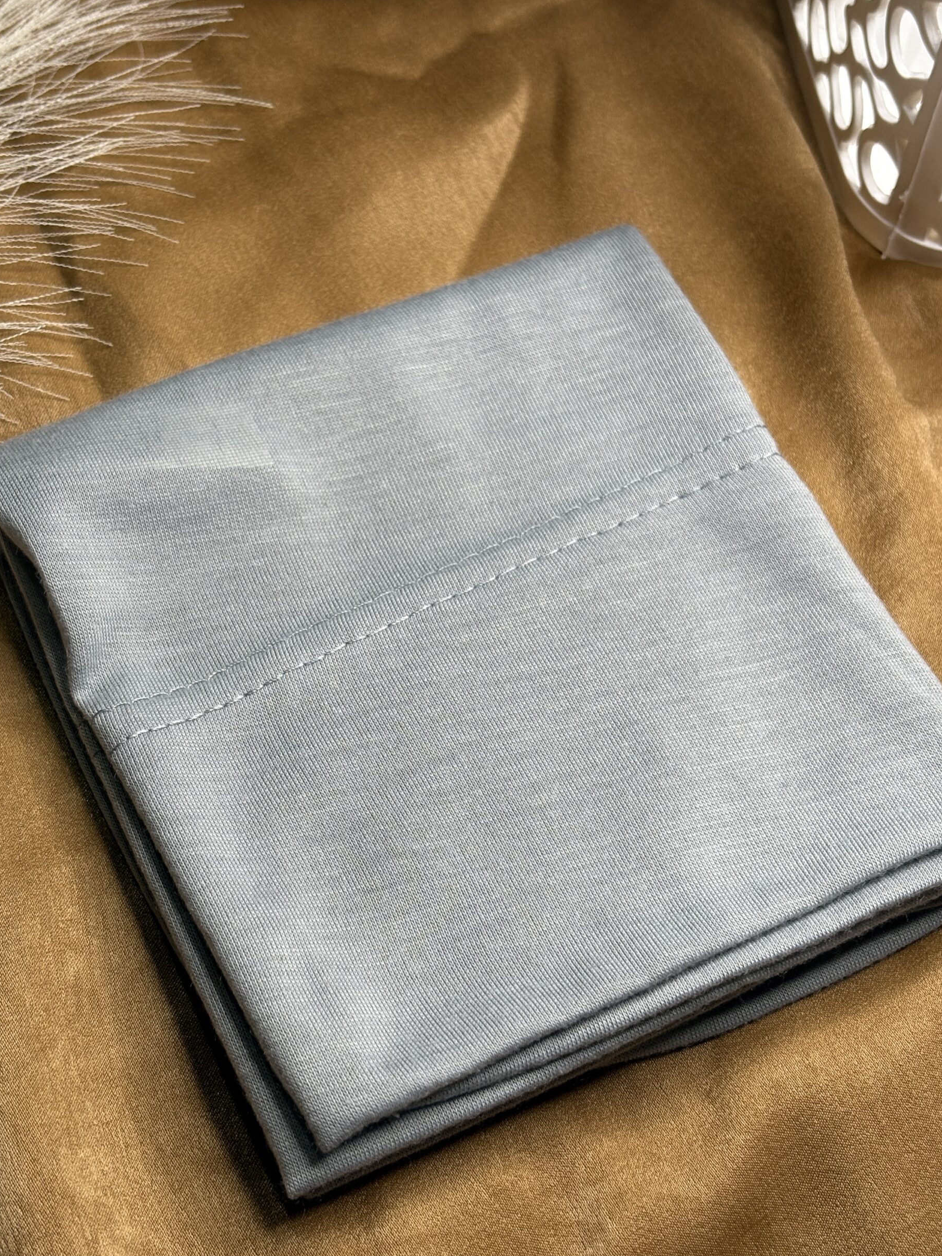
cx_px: 454
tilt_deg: -60.6
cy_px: 647
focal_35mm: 55
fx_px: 1996
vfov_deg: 34.9
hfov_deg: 26.6
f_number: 1.6
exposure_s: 1/56
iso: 64
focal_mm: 5.96
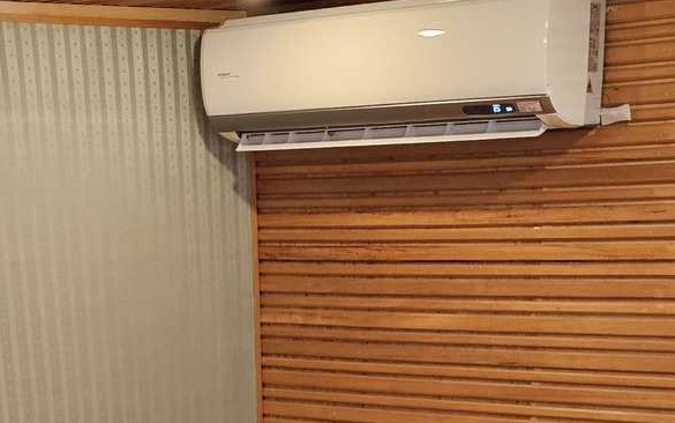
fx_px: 1472
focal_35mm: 80
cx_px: 257
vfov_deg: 14.1
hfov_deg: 25.8
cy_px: 807
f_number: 1.7
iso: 500
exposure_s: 1/120
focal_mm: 6.3
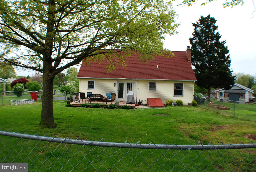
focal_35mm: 30
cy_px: 86
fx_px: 214
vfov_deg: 43.7
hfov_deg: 61.9
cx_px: 128
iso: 1000
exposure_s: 1/320
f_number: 9
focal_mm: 20
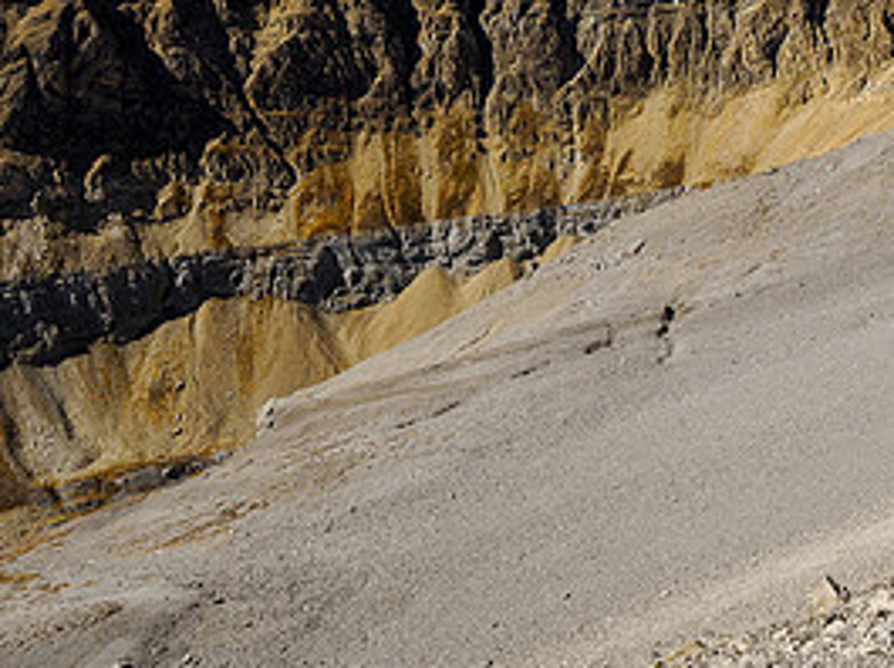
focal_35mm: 57
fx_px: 1470
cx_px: 634
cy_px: 120
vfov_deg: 25.1
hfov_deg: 33.4
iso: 200
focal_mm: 13
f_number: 8
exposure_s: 1/320
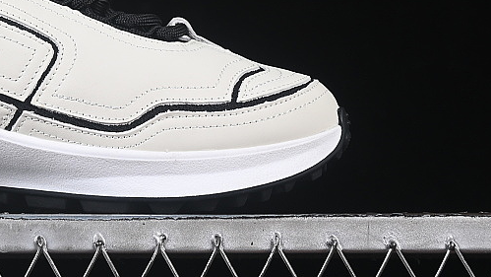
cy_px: -6
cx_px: -7
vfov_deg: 7.1
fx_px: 2214
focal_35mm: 170
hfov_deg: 12.5
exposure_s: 1/80
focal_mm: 50
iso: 160
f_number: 8
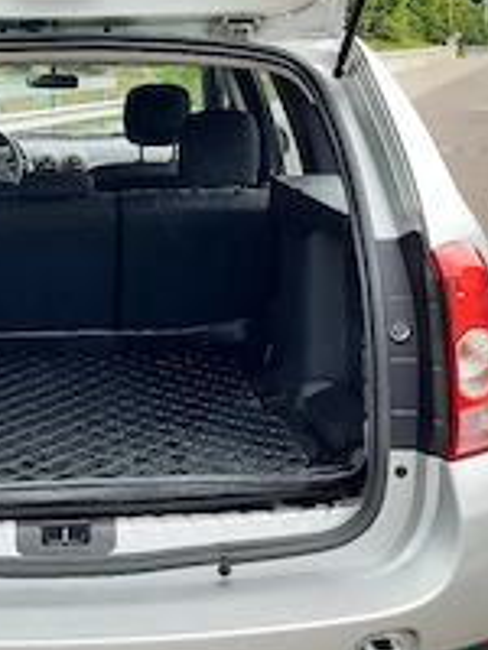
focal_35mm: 50
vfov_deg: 37.5
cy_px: 188
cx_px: 72
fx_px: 940
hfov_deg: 28.3
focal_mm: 4.6
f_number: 2
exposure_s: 1/50
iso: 32
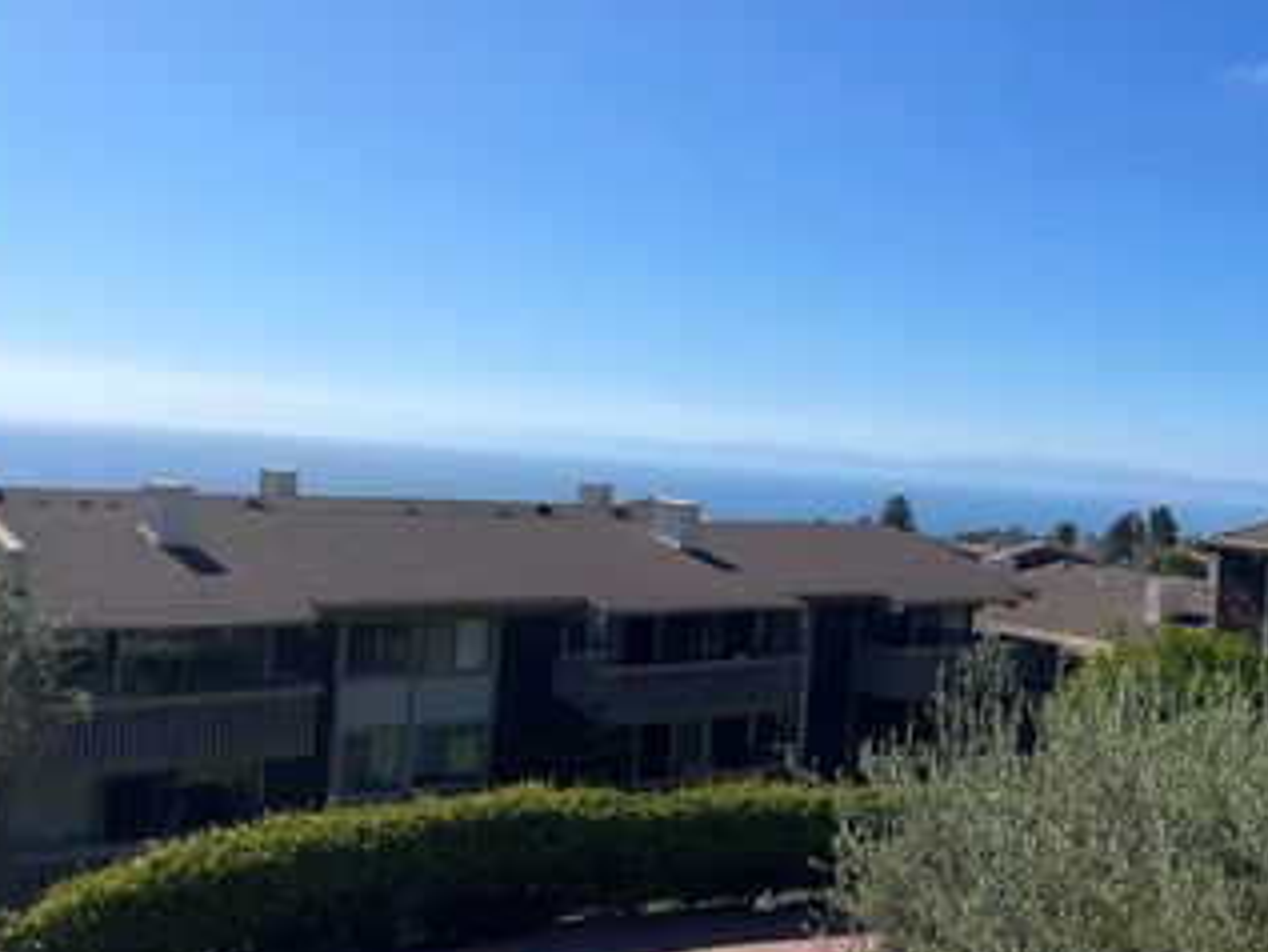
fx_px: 1502
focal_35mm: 41
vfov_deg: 35.2
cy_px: 482
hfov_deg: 44.3
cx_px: 944
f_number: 1.6
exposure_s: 1/5556
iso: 32
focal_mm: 4.2
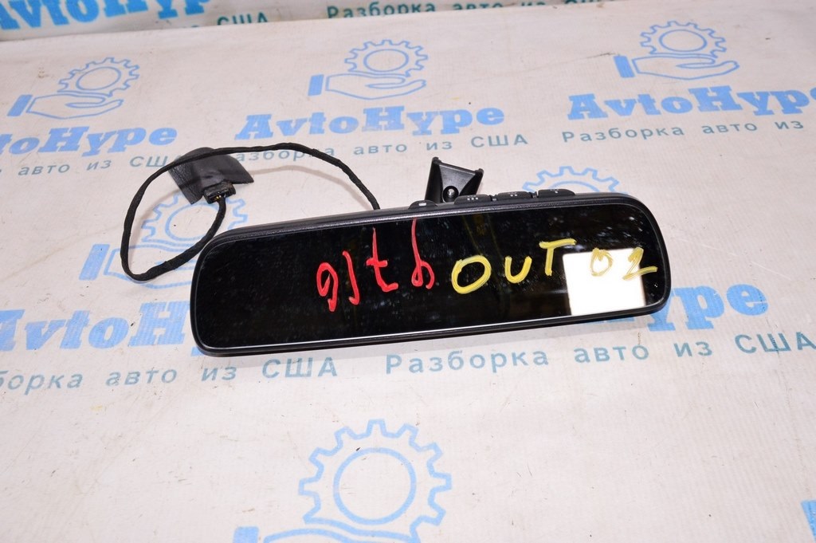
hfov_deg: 59.5
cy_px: 272
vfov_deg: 41.6
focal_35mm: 32
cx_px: 408
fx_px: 713
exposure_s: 1/125
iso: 1600
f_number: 8
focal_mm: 21
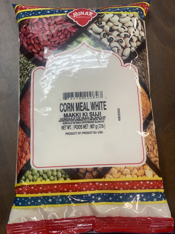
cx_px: 88
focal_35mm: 52
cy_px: 117
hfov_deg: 28.0
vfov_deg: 36.8
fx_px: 351
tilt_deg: -73.7
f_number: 2
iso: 160
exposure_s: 1/120
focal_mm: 6
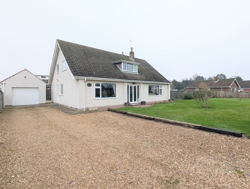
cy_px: 91
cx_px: 150
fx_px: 116
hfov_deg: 93.2
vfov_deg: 78.2
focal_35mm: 16
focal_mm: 2.02
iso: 94
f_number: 1.7
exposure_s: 1/501
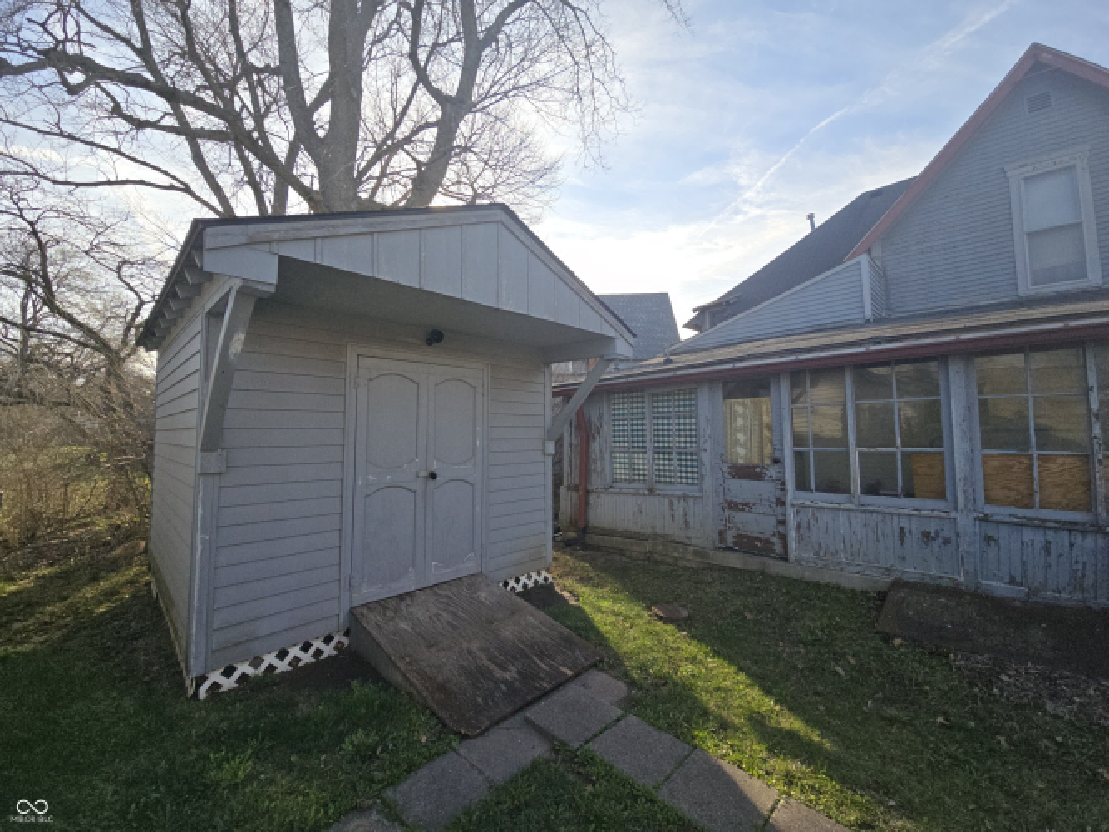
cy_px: 416
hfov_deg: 106.2
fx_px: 416
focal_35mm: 13
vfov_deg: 89.9
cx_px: 554
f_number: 2.2
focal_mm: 2.2
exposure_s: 1/1044
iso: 50
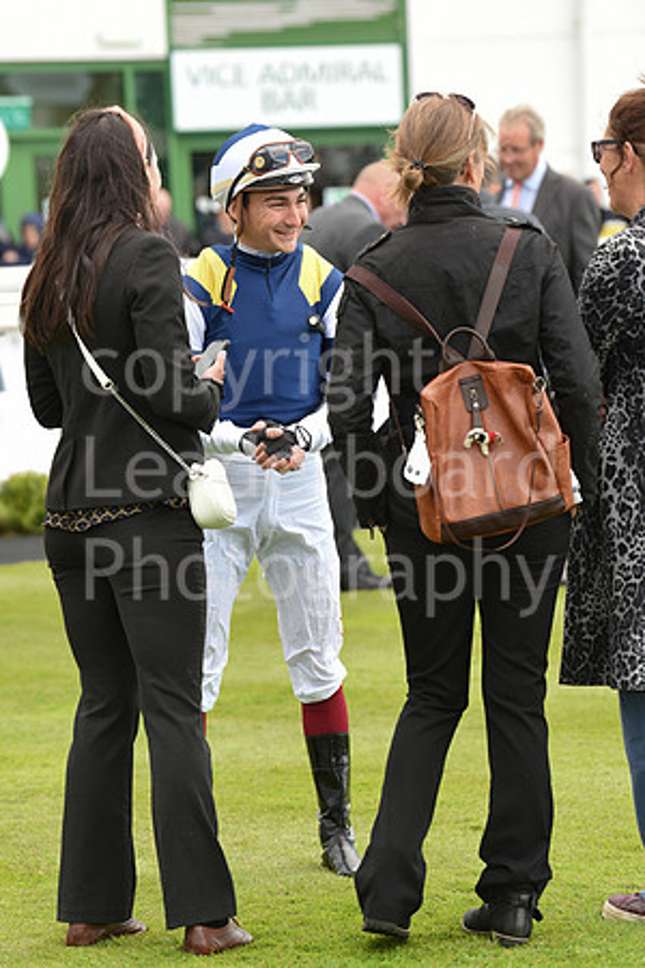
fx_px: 4837
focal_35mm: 180
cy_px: 484
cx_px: 322
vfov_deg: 11.4
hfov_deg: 7.6
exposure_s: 1/250
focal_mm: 180
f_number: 5.6
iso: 800
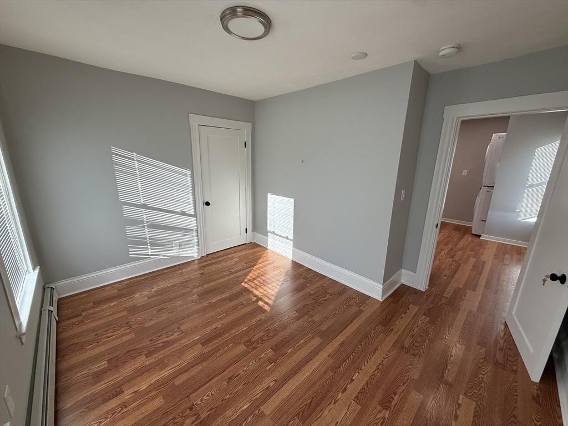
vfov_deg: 85.7
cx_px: 284
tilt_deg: -14.8
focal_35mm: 14
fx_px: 230
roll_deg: -0.8
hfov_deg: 102.1
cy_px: 213
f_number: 2.2
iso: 64
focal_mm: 2.22
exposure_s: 1/99
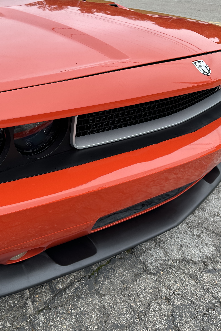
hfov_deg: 38.2
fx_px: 313
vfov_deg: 55.8
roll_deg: +1.7
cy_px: 164
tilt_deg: -26.8
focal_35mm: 34
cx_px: 64
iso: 64
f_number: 1.78
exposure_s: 1/240
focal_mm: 6.86
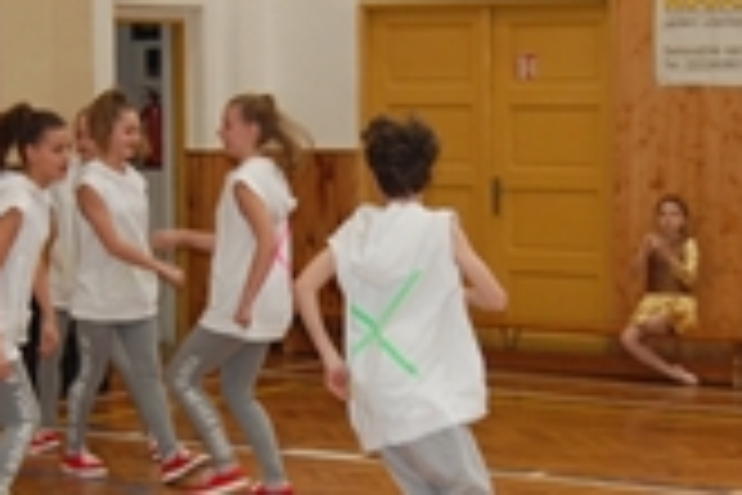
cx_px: 283
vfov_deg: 11.6
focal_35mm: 118
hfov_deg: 17.3
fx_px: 2432
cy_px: 396
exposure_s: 1/60
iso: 400
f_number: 4
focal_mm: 26
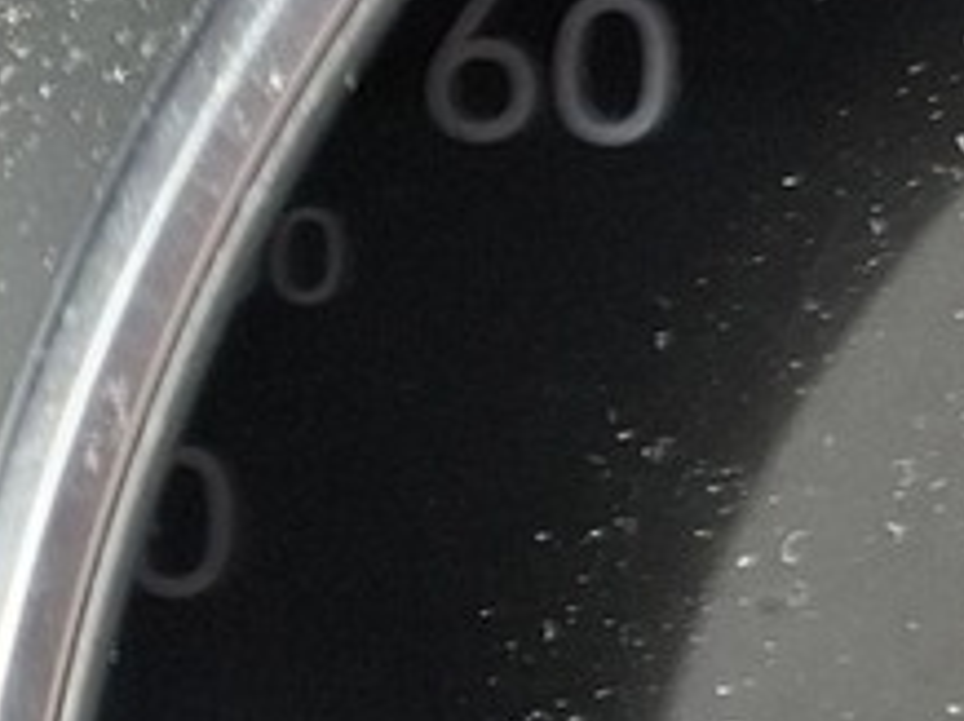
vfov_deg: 9.7
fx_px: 4228
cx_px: -1623
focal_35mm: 152
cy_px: 579
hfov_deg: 10.5
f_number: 1.8
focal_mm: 5.54
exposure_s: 1/122
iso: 50
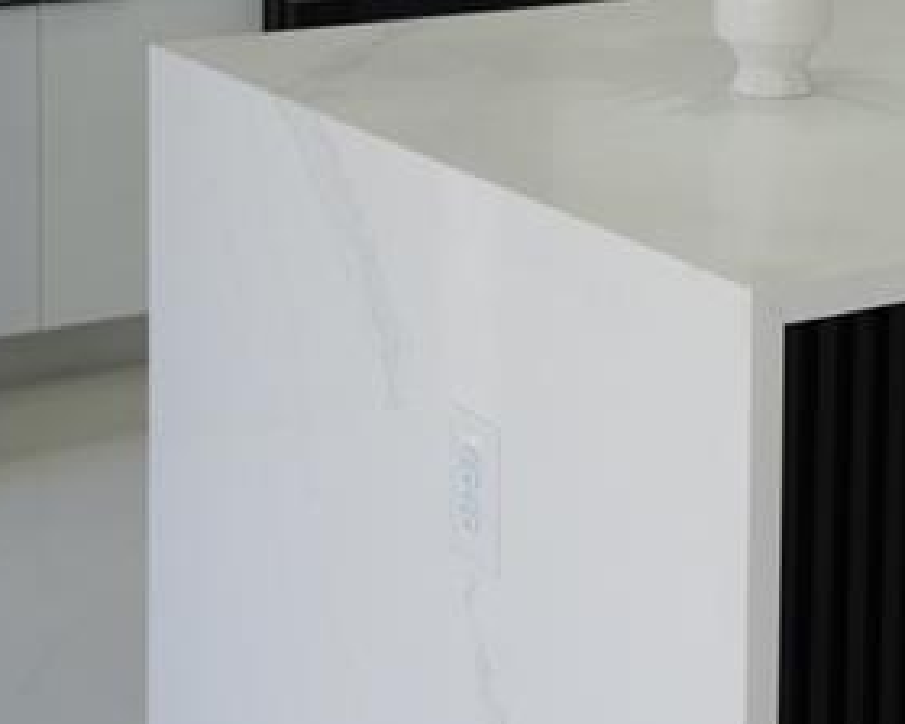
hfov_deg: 21.1
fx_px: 2411
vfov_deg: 16.3
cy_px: -158
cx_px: 682
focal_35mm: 90
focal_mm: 35
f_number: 5
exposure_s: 1/40
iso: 160
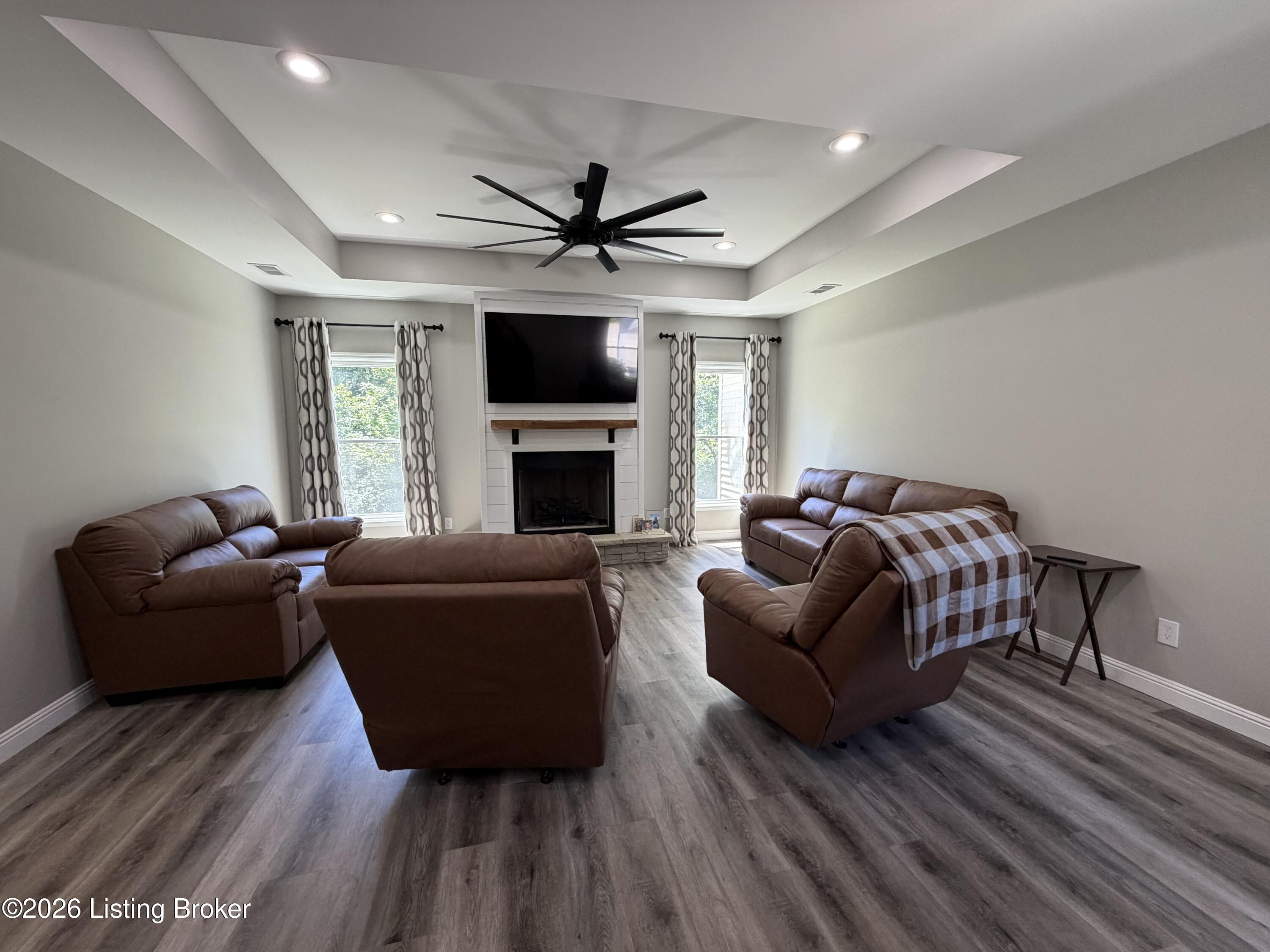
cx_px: 635
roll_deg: +1.0
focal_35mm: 14
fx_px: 514
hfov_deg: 102.1
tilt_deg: -5.8
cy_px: 476
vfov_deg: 85.7
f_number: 2.2
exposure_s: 1/120
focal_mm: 2.22
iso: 250
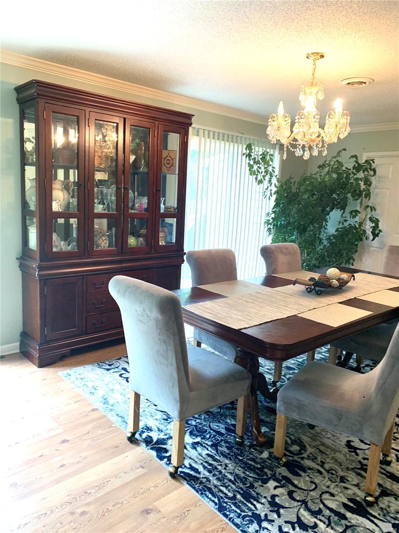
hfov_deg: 53.1
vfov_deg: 67.3
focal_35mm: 26
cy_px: 266
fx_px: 400
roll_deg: -1.8
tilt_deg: -8.4
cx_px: 200
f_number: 1.8
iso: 125
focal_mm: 4.25
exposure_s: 1/60
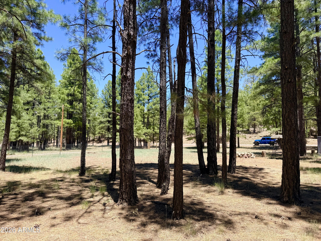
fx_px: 223
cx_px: 160
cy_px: 120
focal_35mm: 24
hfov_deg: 71.6
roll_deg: -0.3
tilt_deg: +5.3
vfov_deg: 56.8
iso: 80
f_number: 1.78
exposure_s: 1/1727
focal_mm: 6.76
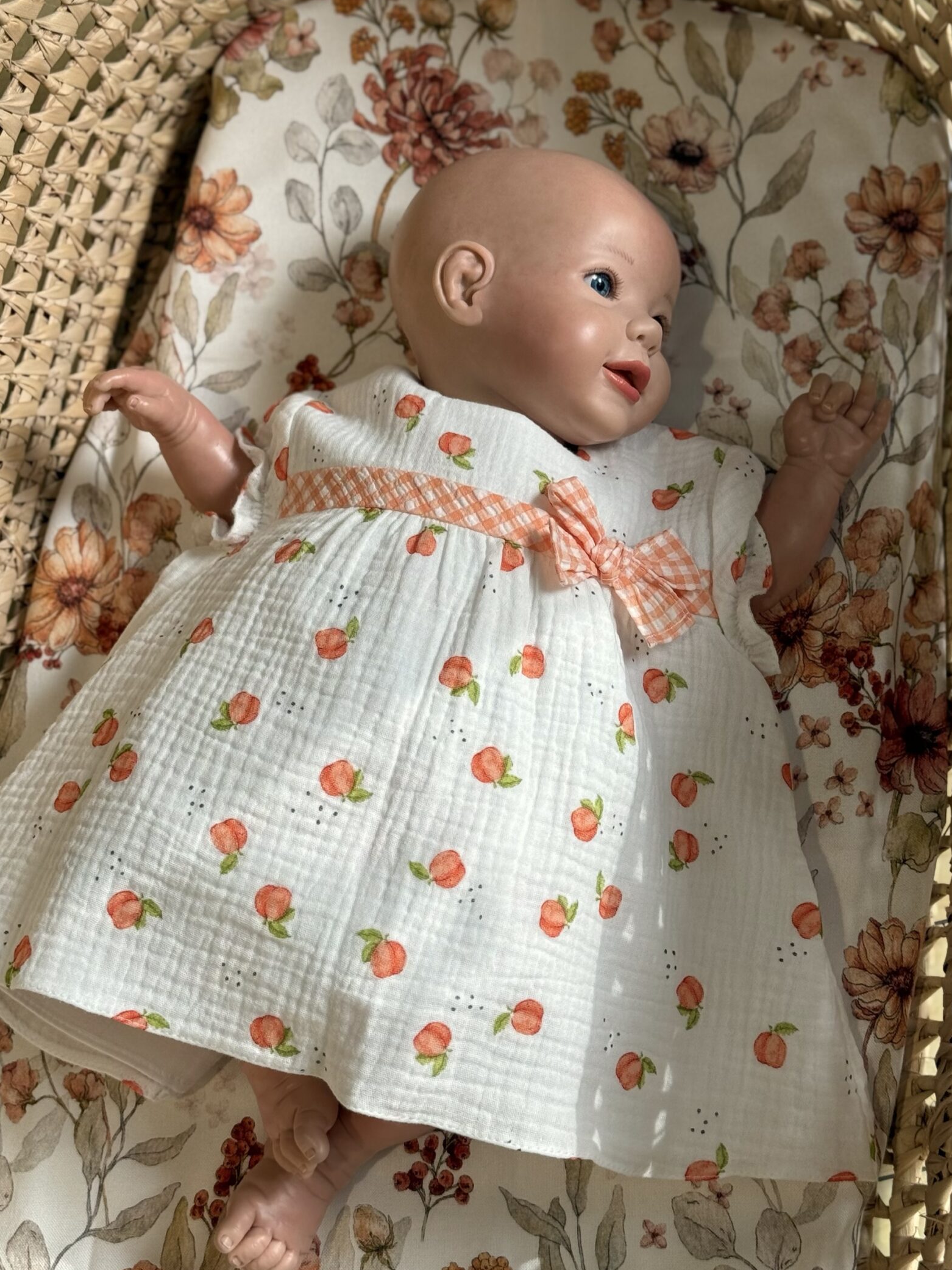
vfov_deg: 32.7
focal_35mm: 59
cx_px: 506
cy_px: 600
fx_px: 2164
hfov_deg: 24.8
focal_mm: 6.76
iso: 50
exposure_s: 1/138
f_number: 1.78
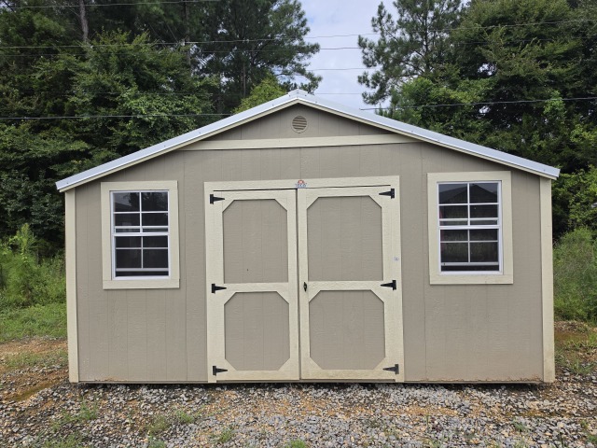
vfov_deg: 58.9
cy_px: 224
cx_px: 298
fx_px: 397
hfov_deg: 73.9
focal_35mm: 23
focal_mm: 6.5
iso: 64
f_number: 1.4
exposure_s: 1/5605
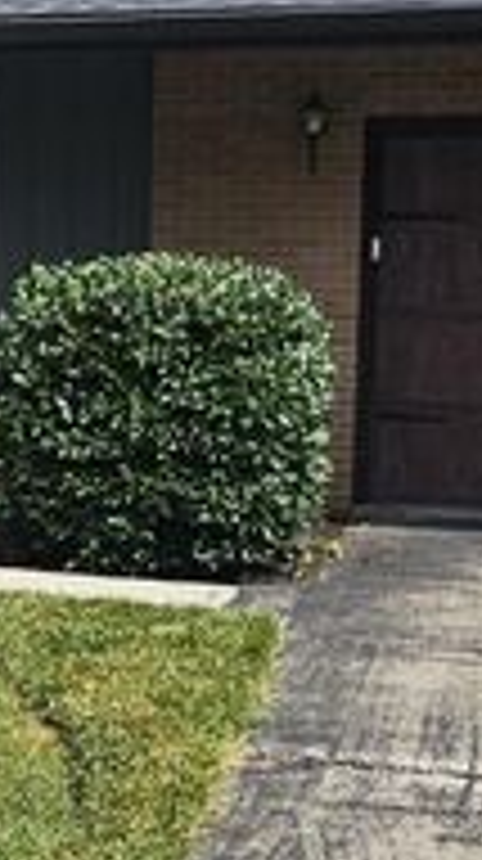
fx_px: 1732
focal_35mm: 76
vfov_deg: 27.9
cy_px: 392
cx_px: -279
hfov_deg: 14.6
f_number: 2.2
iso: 50
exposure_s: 1/2993
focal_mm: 2.2
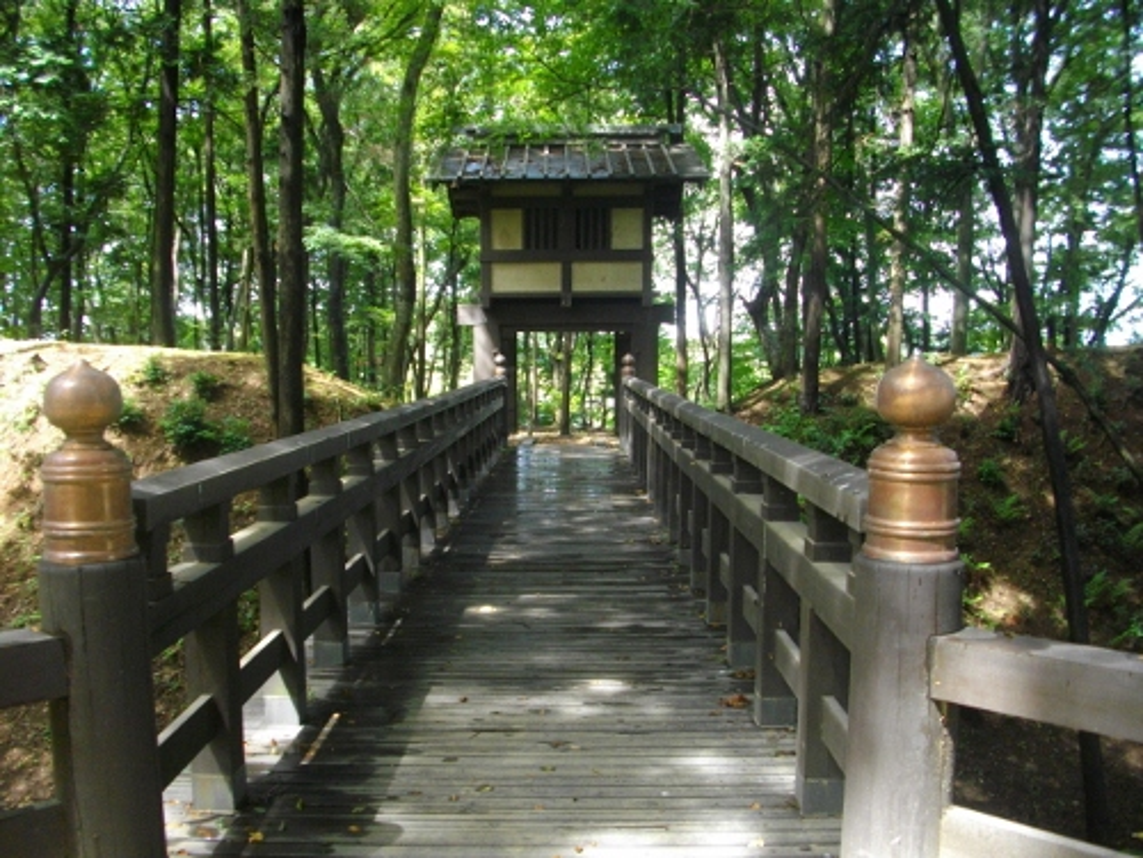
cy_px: 429
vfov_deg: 44.2
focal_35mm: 32
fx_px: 1057
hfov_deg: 56.8
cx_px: 572
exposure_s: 1/100
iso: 226
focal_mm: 5.7
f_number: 2.9
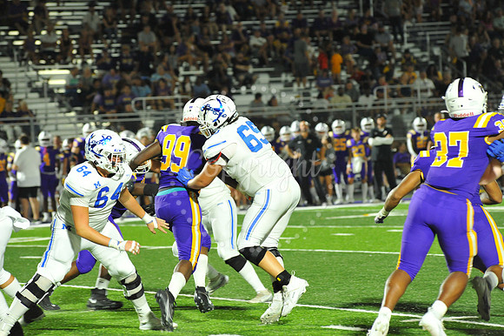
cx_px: 252
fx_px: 2798
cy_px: 168
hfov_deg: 10.3
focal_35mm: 200
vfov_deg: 6.9
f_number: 5.6
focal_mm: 200
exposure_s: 1/200
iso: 4000
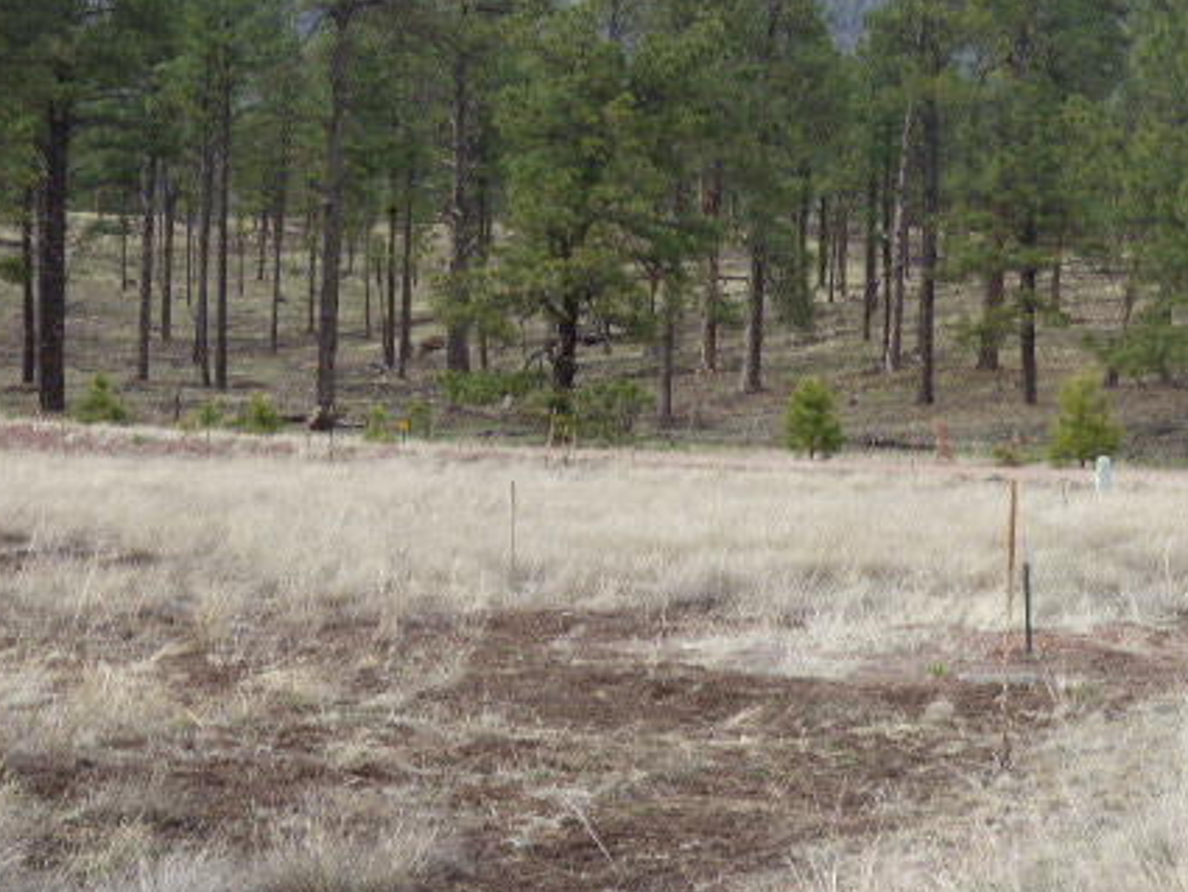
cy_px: 615
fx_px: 3879
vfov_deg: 13.1
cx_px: 456
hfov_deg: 17.4
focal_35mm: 113
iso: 100
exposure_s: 1/320
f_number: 4.3
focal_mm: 12.7
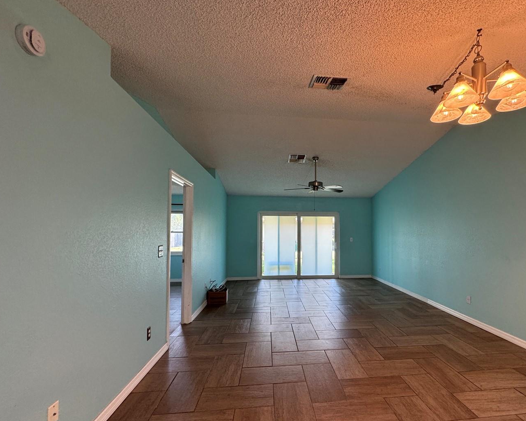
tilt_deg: +1.3
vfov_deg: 76.9
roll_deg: +0.2
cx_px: 302
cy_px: 223
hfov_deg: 89.0
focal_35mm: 17
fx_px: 265
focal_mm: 2.22
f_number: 2.2
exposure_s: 1/120
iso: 250
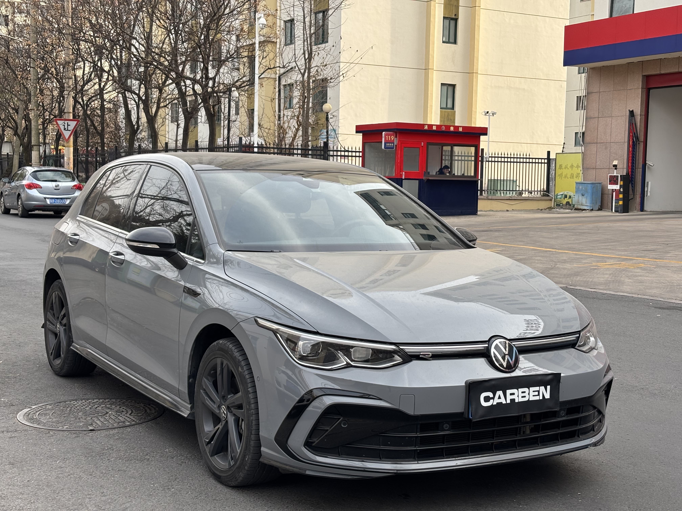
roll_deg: -1.2
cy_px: 256
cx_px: 341
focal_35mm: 52
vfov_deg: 28.0
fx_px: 1024
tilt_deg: -4.4
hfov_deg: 36.8
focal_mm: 5.96
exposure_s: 1/707
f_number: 1.6
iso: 32
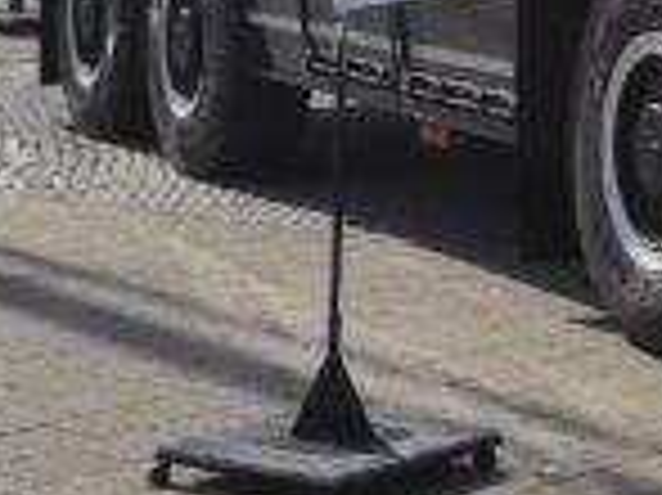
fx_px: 2503
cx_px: 838
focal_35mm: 131
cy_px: -313
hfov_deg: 14.5
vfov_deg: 10.8
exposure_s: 1/4869
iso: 100
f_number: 1.89
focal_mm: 5.43
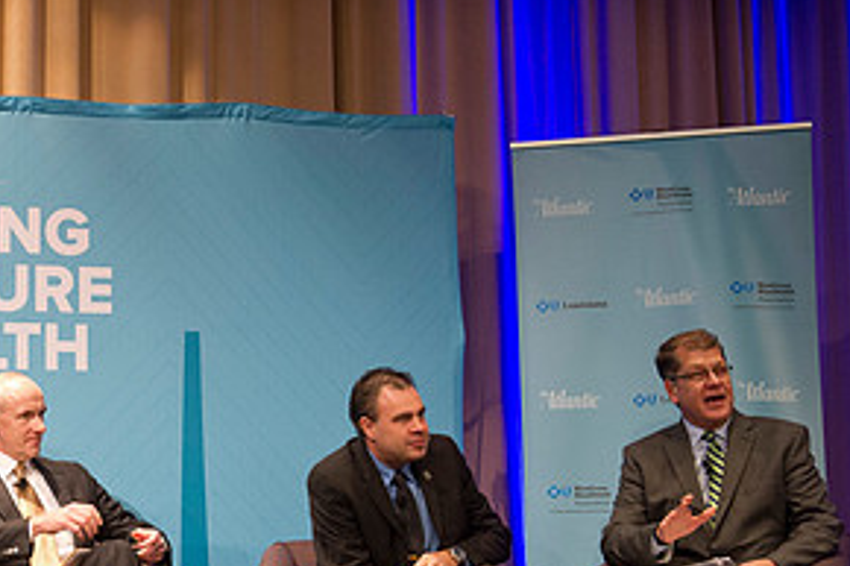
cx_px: 64
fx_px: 1982
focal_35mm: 84
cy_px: 355
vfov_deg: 16.2
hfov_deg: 23.5
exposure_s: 1/200
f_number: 3.2
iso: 2500
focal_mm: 42
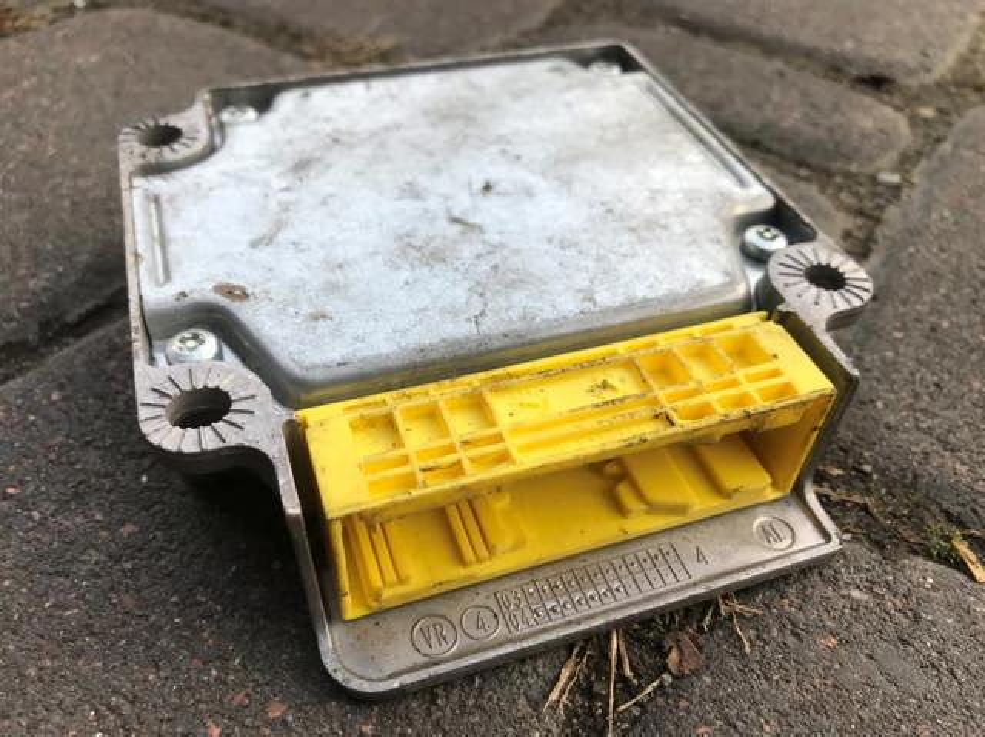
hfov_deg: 63.5
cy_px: 368
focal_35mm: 28
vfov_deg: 49.7
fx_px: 796
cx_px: 492
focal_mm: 3.99
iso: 32
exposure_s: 1/100
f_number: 1.8
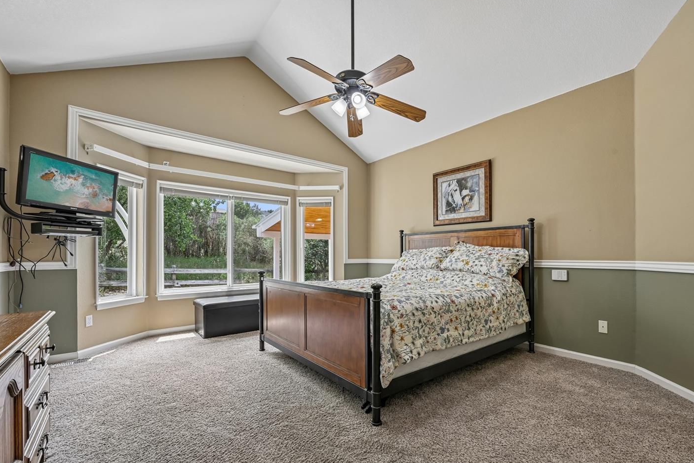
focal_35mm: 16
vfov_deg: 73.6
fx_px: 308
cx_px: 379
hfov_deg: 96.5
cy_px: 250
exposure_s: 1/15
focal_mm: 14
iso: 250
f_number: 10
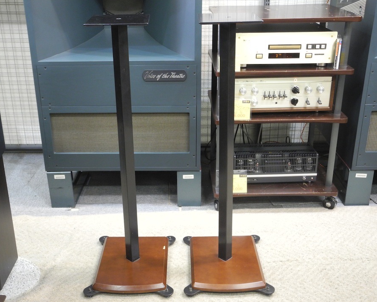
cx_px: 177
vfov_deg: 34.9
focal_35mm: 43
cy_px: 151
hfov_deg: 42.9
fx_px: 480
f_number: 3.2
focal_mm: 8.8
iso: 400
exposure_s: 1/15.8
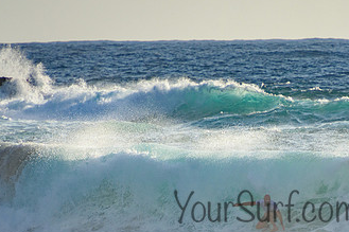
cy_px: 198
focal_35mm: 1032
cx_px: 283
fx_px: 9999
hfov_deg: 2.0
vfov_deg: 1.3
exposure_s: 1/2000
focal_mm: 390
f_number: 5.6
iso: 320
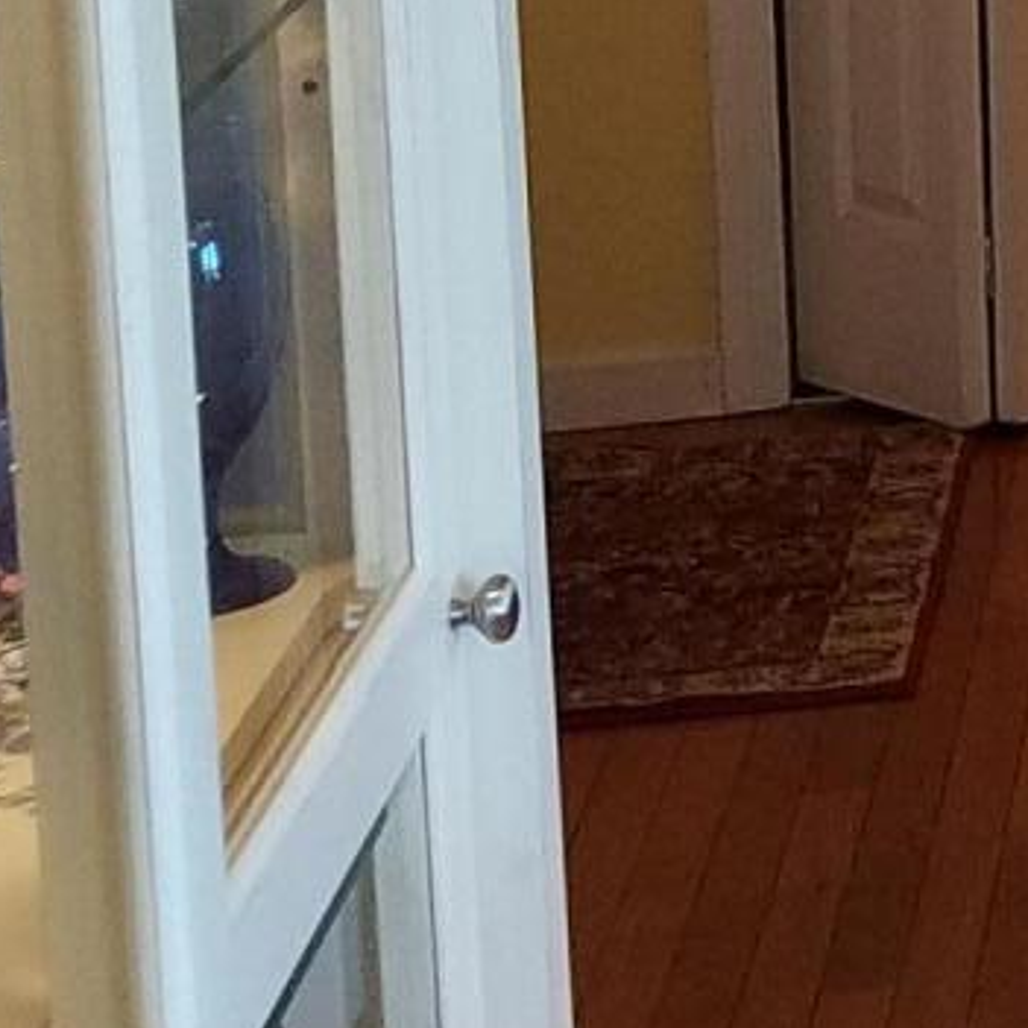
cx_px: 2724
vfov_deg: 12.5
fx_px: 4401
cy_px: -627
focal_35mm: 131
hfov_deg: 10.7
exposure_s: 1/40
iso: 100
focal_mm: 4.2
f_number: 1.7
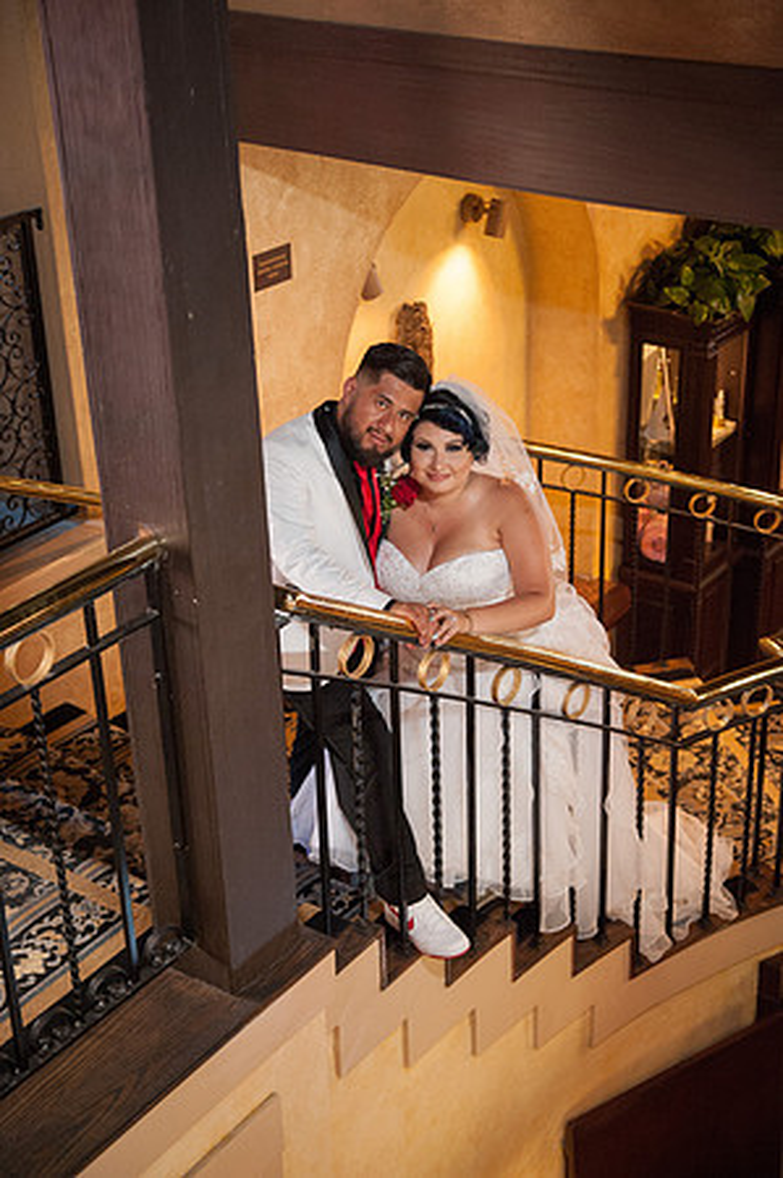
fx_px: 1798
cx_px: 392
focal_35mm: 55
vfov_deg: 36.3
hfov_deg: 24.6
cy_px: 589
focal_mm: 55
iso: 4000
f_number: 4
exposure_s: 1/60
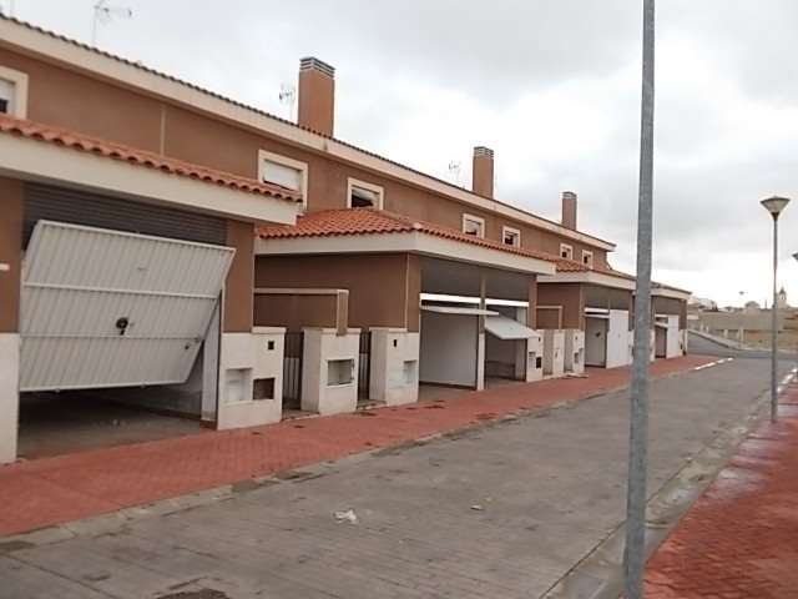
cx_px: 399
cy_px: 300
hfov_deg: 63.4
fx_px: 645
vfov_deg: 49.7
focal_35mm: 28
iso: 80
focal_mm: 4
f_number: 2.7
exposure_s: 1/200
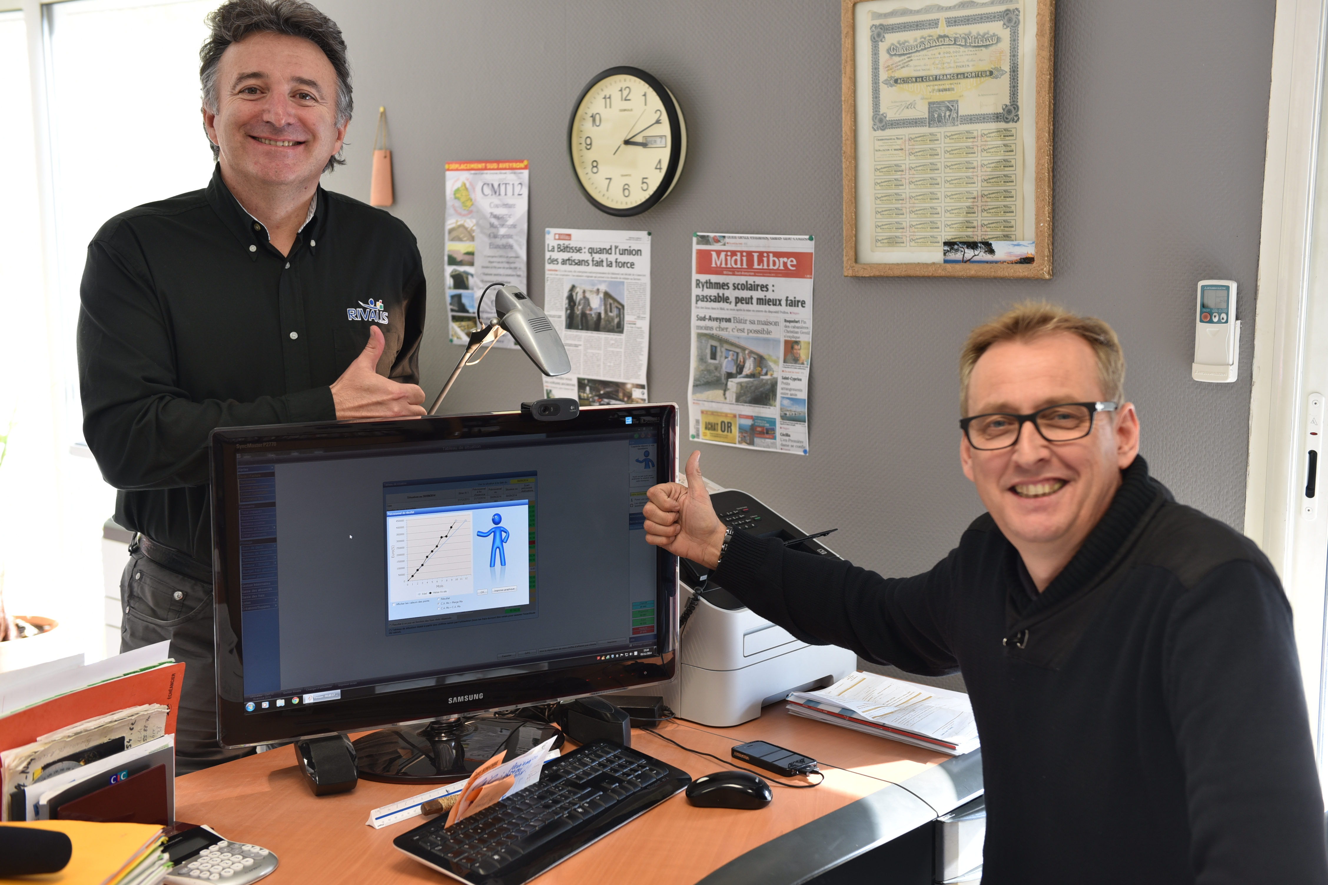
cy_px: 442
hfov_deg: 43.6
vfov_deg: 29.9
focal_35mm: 45
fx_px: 1660
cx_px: 664
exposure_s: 1/60
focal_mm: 45
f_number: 4
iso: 400
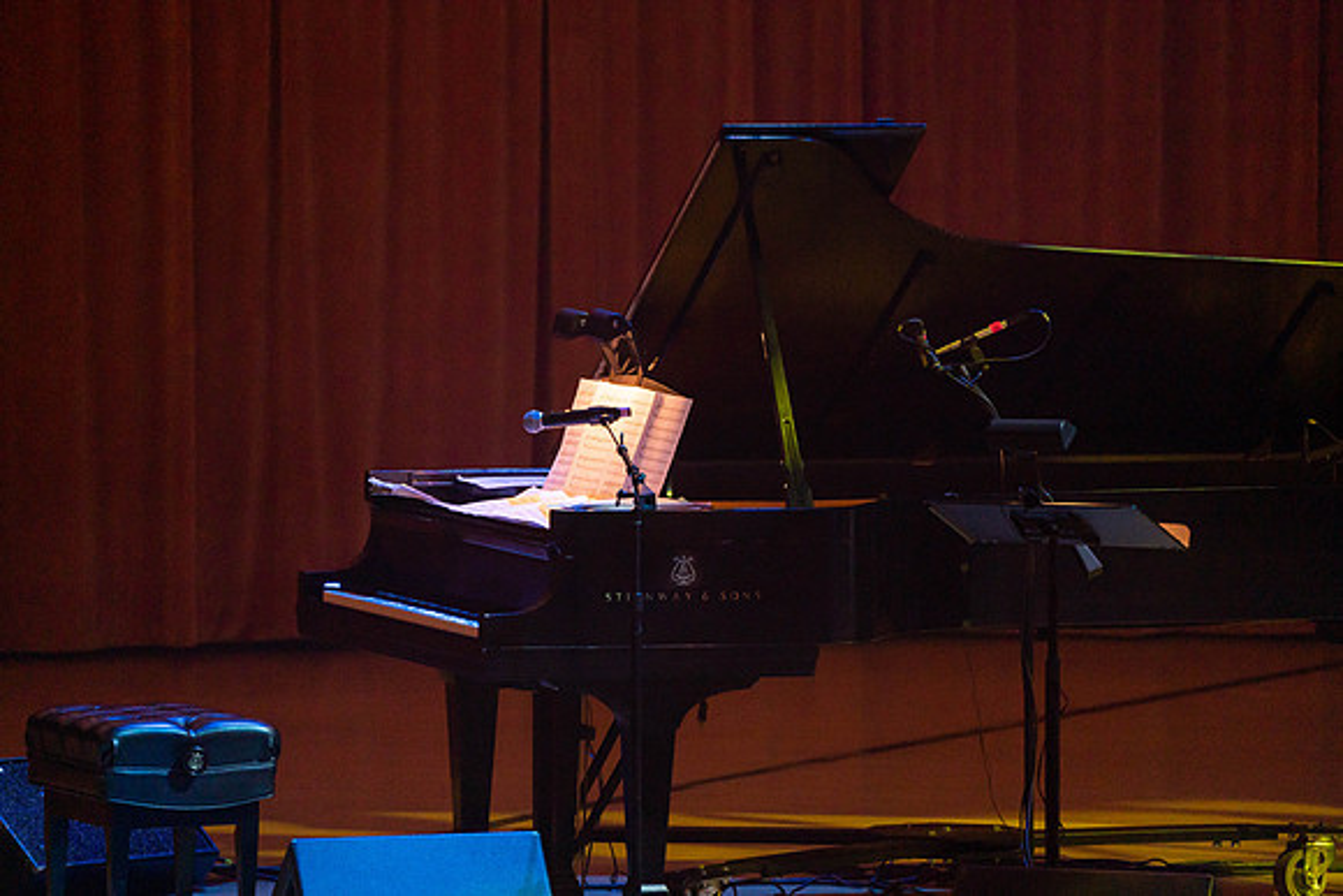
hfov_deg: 5.2
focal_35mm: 400
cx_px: 672
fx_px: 14925
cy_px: 448
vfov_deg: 3.4
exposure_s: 1/250
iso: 2500
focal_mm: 400
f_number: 5.6
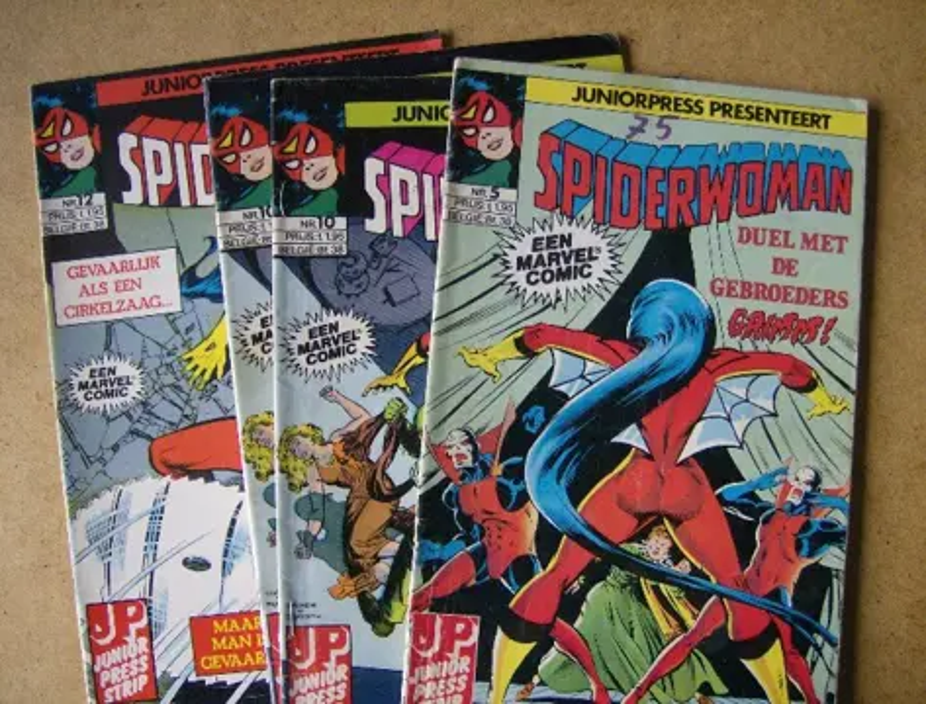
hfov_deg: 51.1
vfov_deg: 40.0
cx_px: 463
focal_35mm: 36
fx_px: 968
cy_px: 352
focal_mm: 6
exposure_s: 1/64
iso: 188
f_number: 2.8
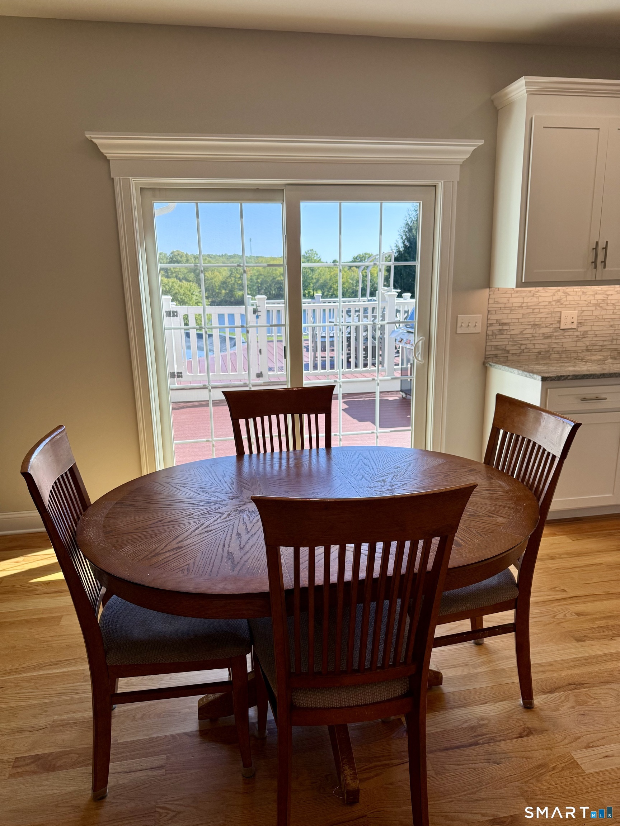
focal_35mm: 24
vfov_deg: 71.6
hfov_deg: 56.8
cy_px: 413
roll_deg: +1.3
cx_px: 310
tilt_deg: -13.1
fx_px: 573
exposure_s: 1/593
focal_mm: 6.76
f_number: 1.78
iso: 100
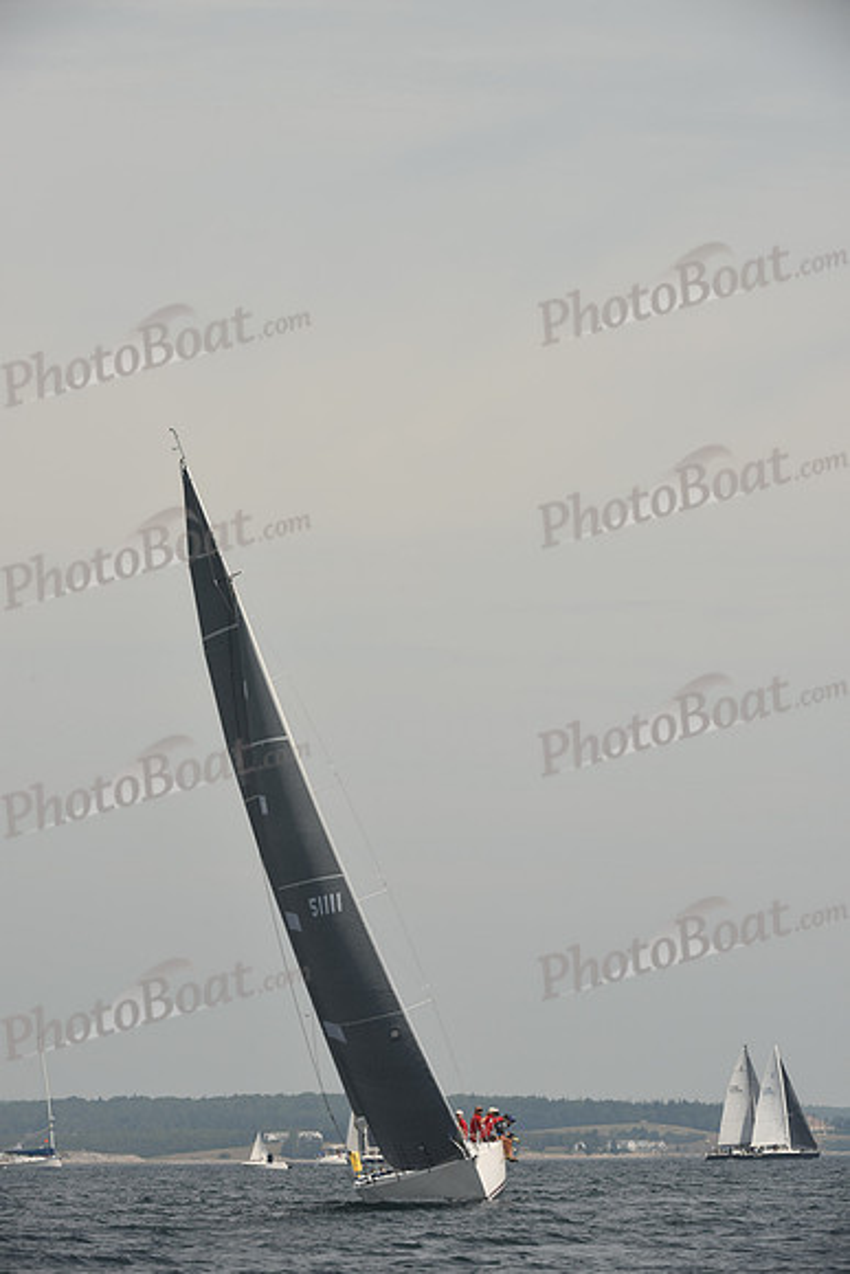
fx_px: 7079
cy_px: 637
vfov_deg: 10.3
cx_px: 425
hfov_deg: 6.9
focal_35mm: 200
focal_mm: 200
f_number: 9
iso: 250
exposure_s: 1/640
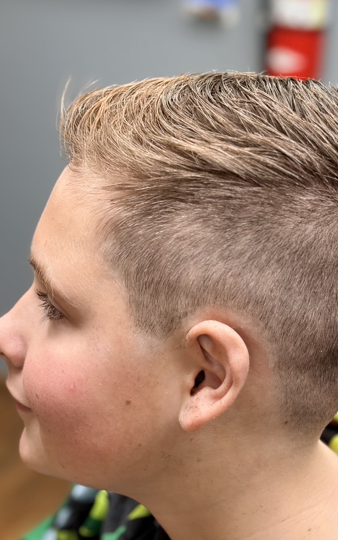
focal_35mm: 81
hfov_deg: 16.1
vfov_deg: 25.5
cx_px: 234
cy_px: 258
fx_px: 1194
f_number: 1.6
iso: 64
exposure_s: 1/60
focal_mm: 5.96
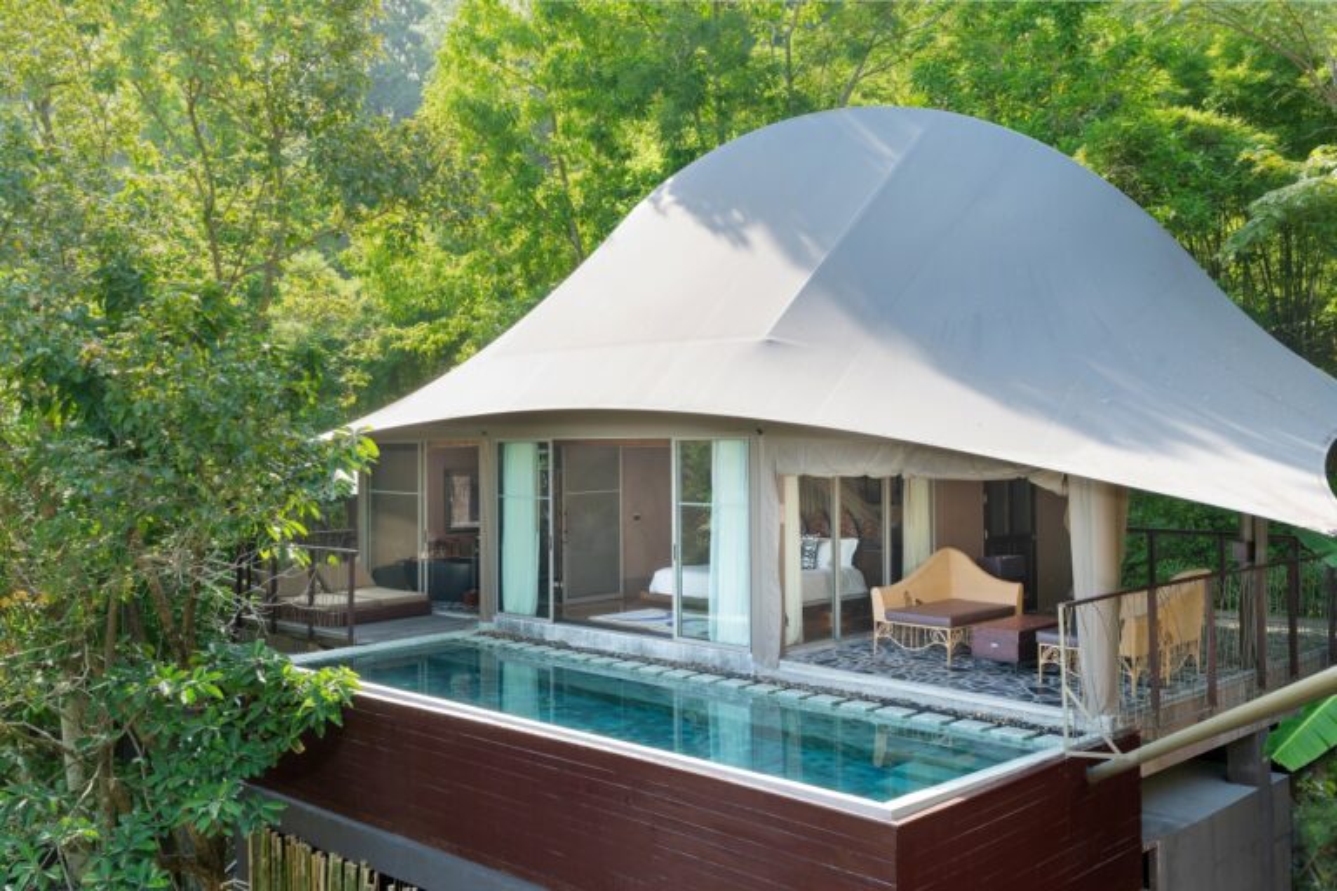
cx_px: 668
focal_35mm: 35
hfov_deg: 54.4
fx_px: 1300
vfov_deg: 37.9
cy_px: 446
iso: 320
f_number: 8
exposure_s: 1/50
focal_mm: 35
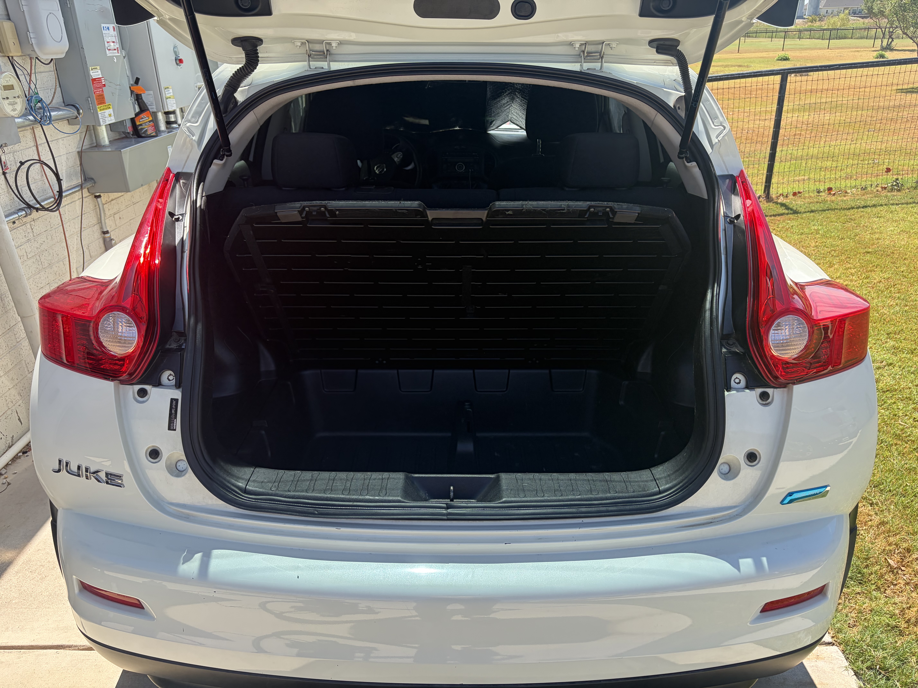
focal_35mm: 26
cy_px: 344
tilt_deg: -23.9
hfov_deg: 67.3
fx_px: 690
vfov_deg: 53.1
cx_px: 459
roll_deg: +2.2
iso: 64
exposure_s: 1/1550
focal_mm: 5.96
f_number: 1.6
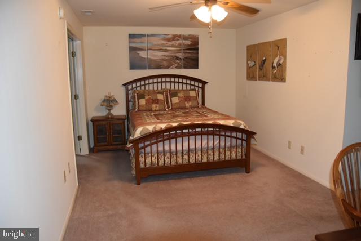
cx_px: 180
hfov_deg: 67.3
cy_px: 120
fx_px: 271
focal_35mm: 27
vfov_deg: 48.0
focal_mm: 18
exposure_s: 1/60
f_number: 3.5
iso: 800
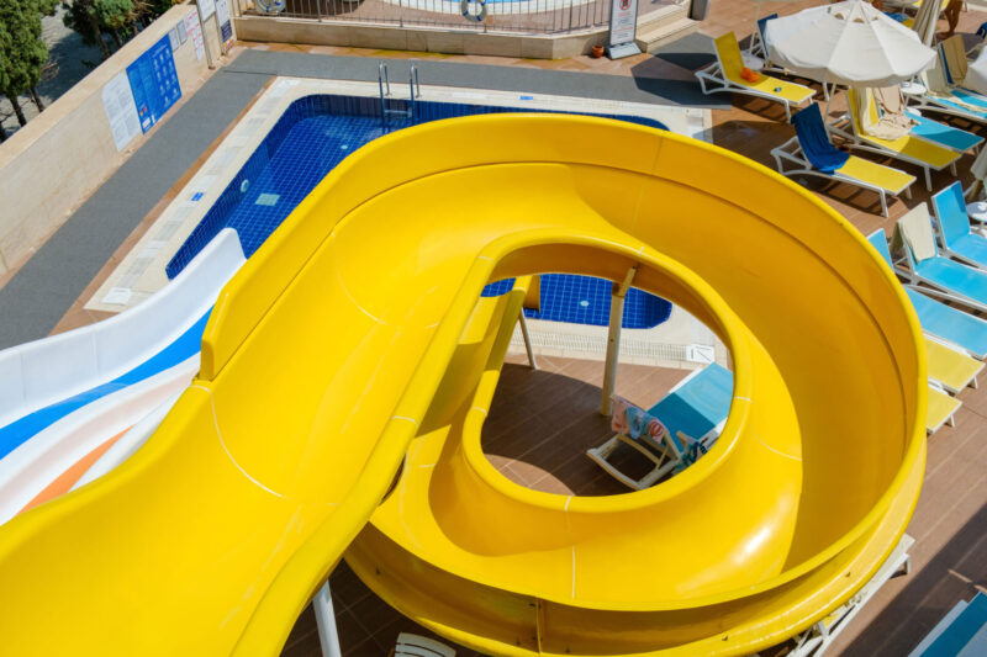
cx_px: 494
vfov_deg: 37.8
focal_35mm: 35
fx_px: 959
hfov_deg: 54.4
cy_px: 328
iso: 500
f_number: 8
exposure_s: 1/1250
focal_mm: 23
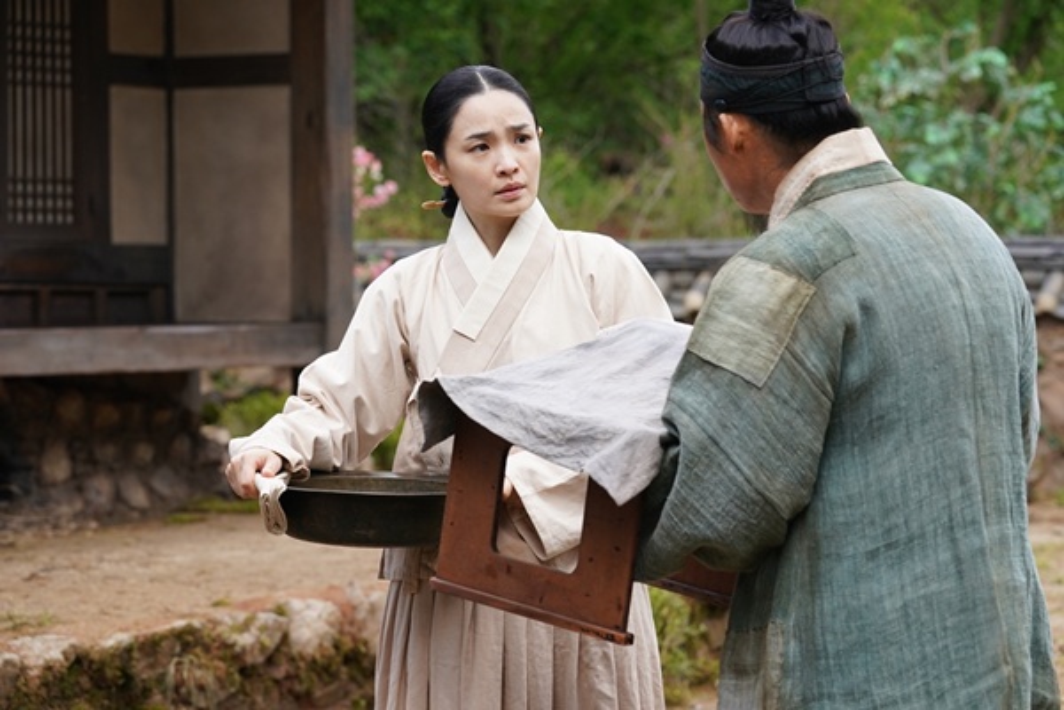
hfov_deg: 18.8
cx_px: 532
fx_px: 3221
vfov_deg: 12.6
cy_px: 355
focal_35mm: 109
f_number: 6.3
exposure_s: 1/400
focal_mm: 109
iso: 800
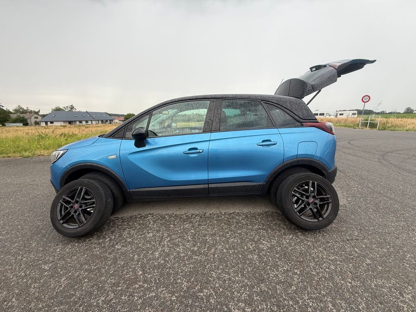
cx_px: 208
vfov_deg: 85.7
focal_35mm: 14
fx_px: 168
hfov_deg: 102.1
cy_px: 156
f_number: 2.2
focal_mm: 2.22
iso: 50
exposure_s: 1/228
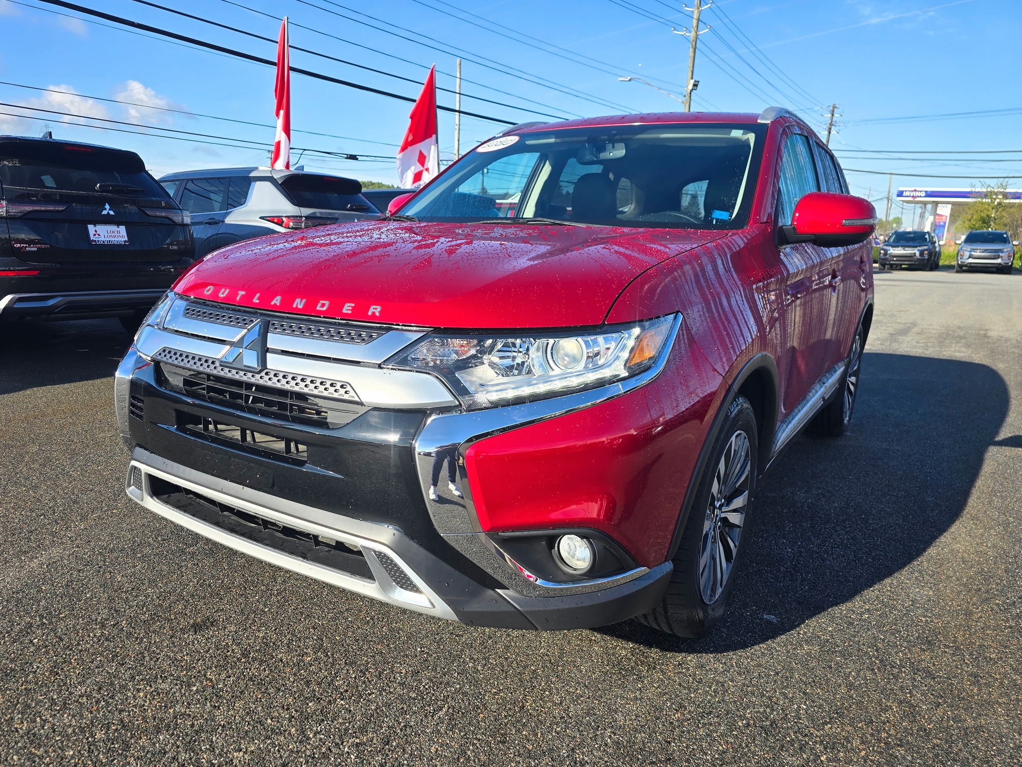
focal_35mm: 24
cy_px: 384
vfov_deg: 56.8
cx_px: 495
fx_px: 709
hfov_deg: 71.6
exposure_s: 1/463
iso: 12
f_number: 1.7
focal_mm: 6.3
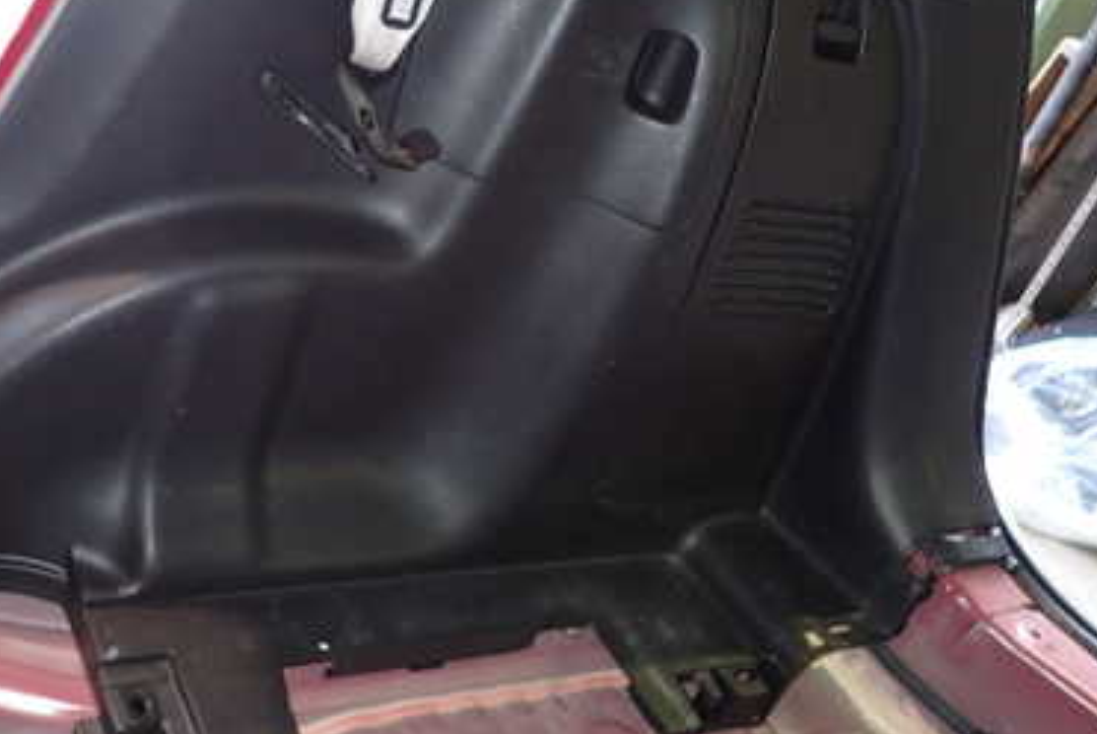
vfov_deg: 31.7
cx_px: 390
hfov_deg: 45.8
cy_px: 246
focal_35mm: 42
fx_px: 1281
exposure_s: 1/30
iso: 200
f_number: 2
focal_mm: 4.5
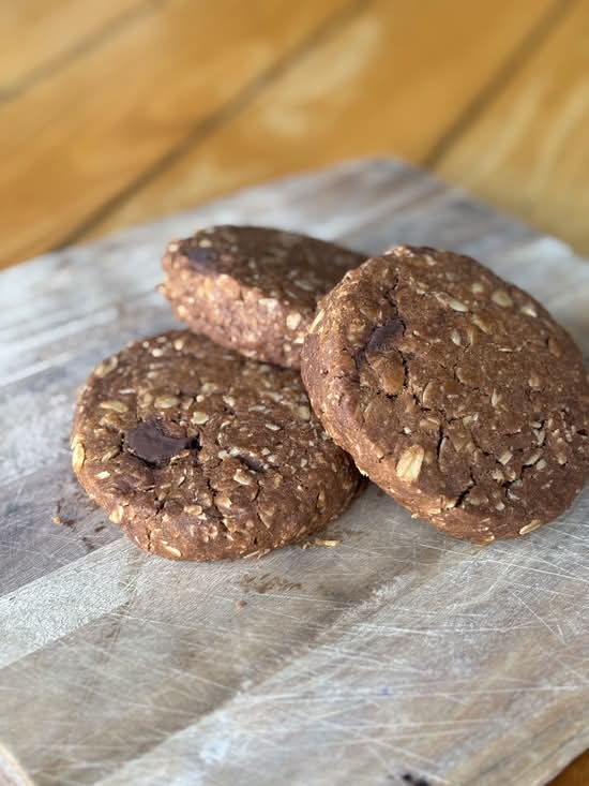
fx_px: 1179
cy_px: 393
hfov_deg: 28.0
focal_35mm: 52
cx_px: 294
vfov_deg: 36.8
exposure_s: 1/82
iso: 50
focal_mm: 5.96
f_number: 1.6
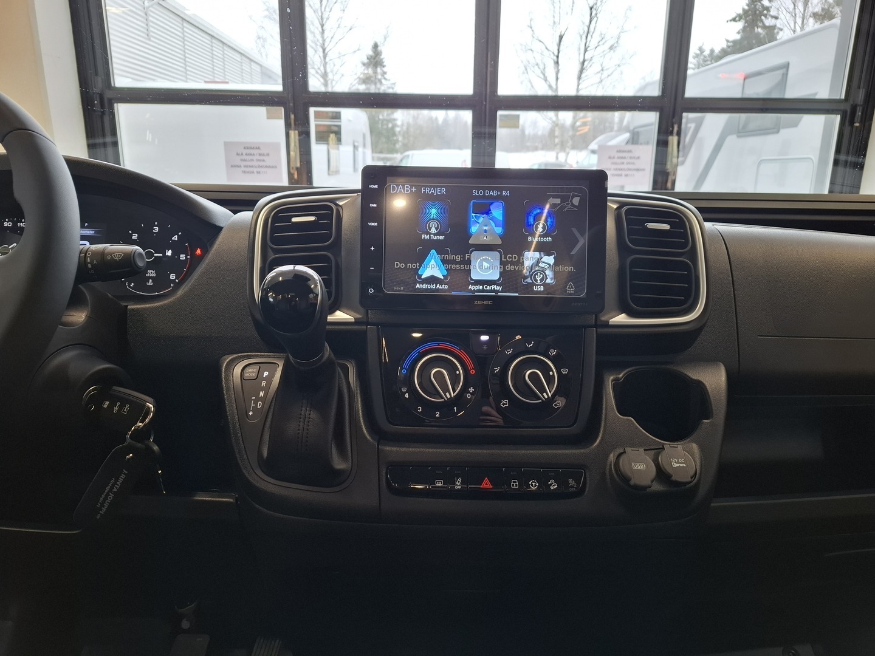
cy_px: 328
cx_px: 438
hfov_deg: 73.9
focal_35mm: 23
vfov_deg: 58.9
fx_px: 581
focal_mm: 5.54
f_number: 1.8
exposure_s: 1/50
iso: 200
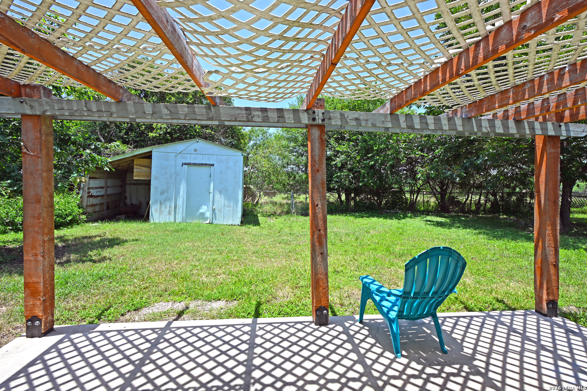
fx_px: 293
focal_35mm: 18
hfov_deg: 90.0
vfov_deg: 67.4
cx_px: 294
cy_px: 196
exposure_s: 1/160
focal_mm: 12
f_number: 6.3
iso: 64
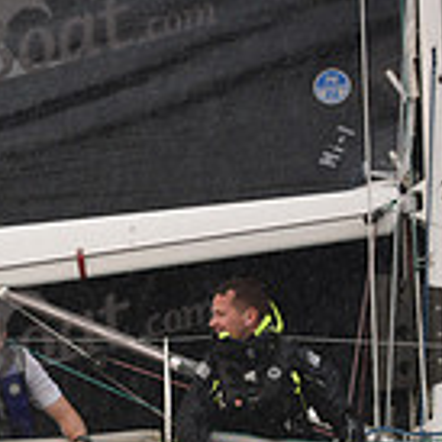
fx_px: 4146
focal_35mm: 287
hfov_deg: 6.0
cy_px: 569
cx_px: -403
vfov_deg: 6.1
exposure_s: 1/500
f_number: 2.8
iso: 400
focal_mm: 80
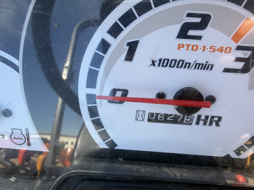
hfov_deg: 71.6
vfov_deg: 56.8
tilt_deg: -60.5
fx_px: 176
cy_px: 95
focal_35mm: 24
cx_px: 127
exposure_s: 1/363
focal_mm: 2.22
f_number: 2.2
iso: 50
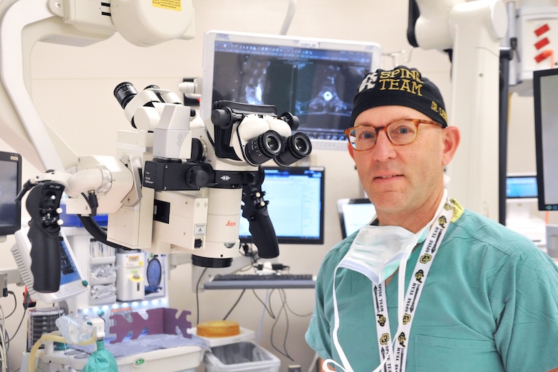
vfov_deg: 27.5
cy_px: 188
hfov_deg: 40.3
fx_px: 759
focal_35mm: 49
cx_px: 276
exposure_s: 1/160
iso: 2000
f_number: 6.3
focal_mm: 32
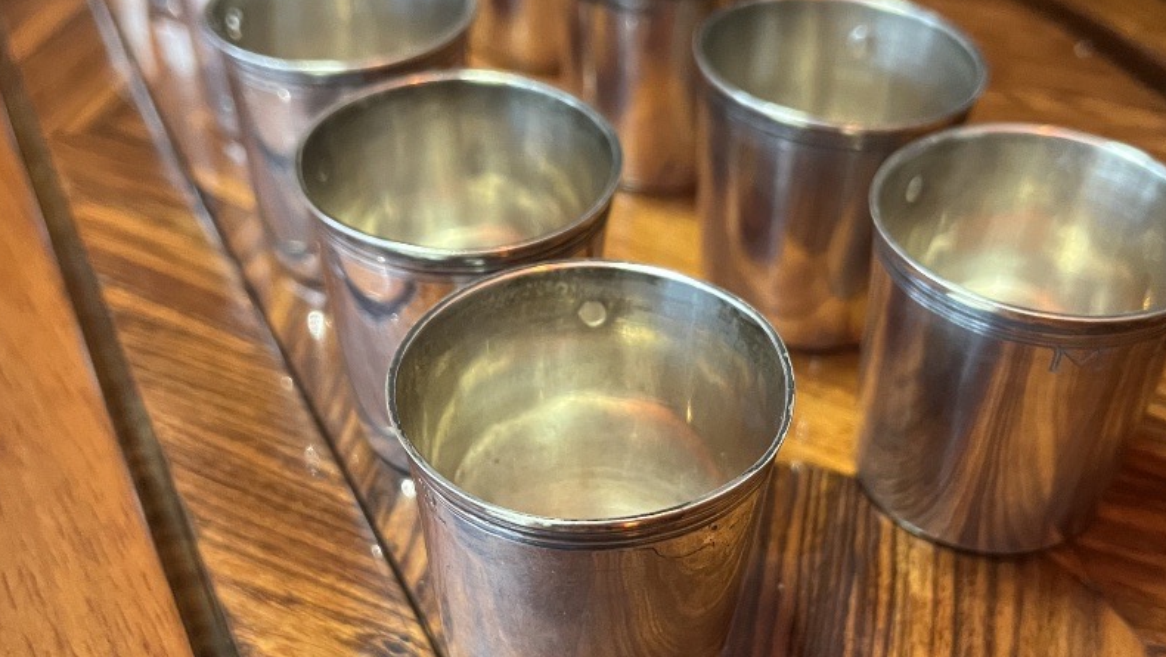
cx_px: 621
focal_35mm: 43
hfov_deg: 47.3
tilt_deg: -40.5
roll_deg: -1.4
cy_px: 385
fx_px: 1330
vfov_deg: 27.7
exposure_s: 1/33
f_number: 1.6
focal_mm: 5.1
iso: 400
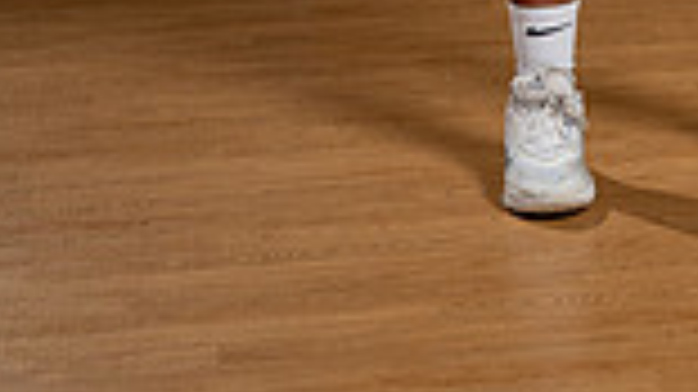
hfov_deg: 16.2
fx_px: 2423
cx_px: 617
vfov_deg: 8.5
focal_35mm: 131
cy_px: -527
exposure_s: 1/250
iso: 100
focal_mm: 43
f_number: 8
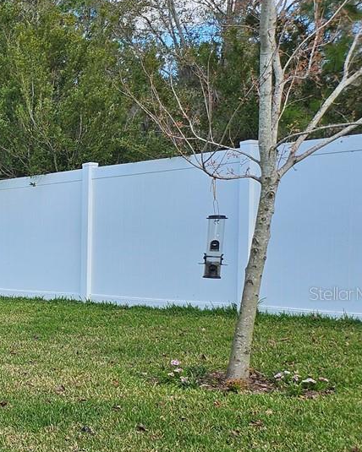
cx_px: -288
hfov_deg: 17.7
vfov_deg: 27.0
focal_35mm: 70
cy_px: 293
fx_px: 937
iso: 50
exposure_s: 1/1597
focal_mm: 5
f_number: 1.8
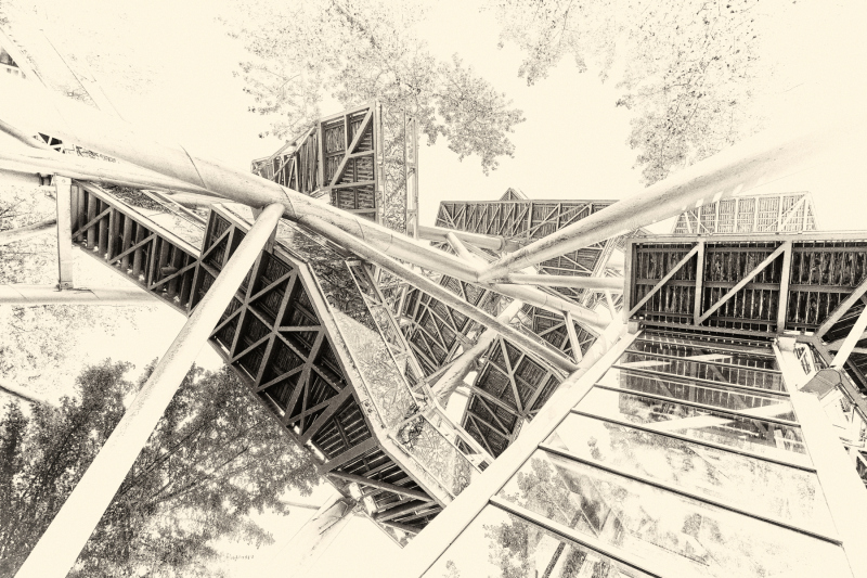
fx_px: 361
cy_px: 289
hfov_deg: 100.4
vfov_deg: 77.3
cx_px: 434
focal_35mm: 15
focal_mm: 10
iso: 200
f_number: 4
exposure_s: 1/750
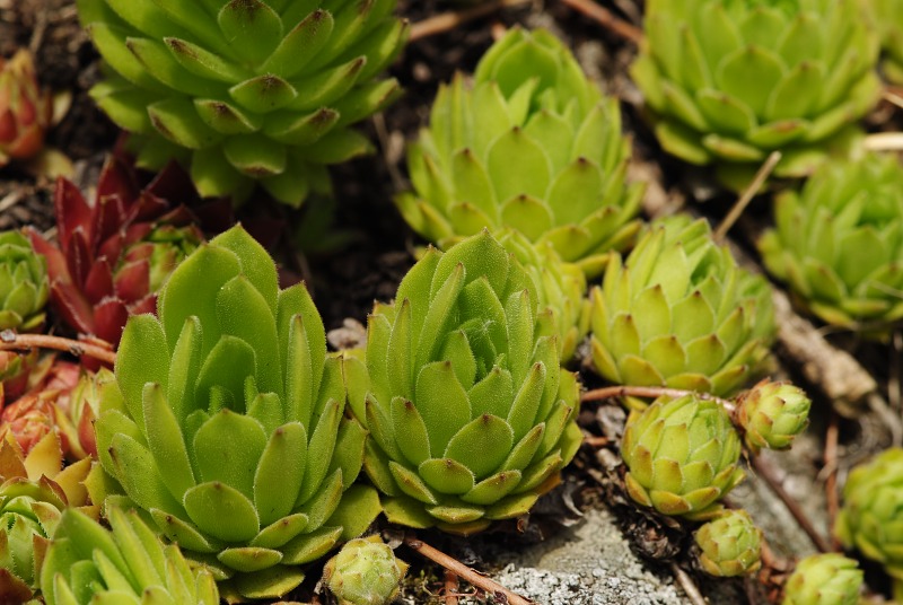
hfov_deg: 16.0
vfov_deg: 10.8
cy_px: 302
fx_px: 3203
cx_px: 452
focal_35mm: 128
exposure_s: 1/160
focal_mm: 85
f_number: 8
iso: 100
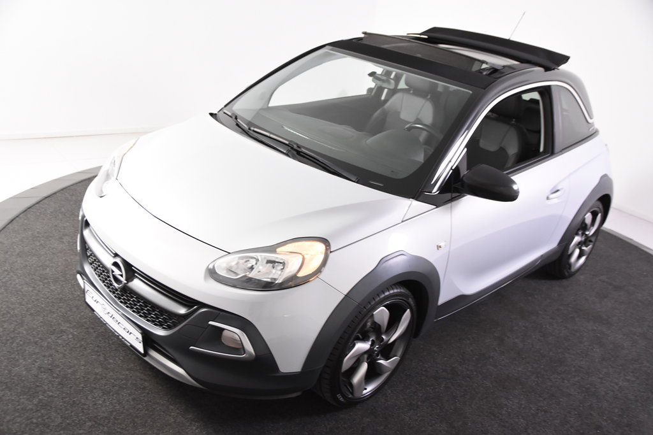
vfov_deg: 36.9
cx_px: 326
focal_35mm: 36
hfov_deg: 53.1
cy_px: 218
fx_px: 653
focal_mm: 24
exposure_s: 1/60
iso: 1600
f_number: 4
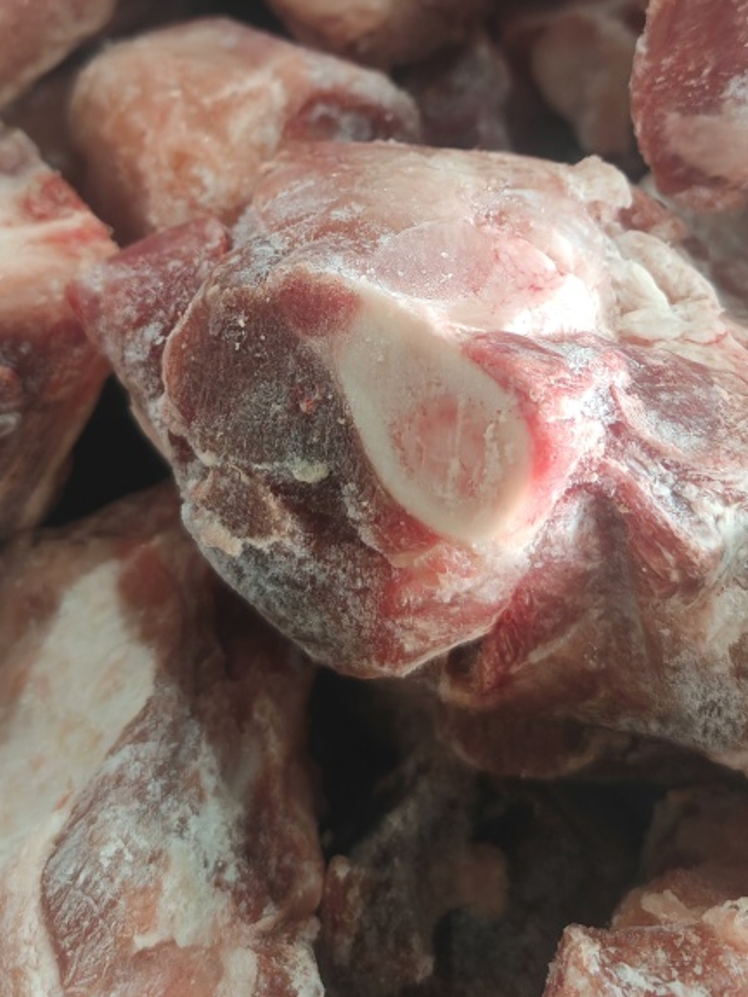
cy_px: 280
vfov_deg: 37.5
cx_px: 384
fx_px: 1441
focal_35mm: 50
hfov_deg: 29.1
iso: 640
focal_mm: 7.62
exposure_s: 1/40
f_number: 1.6
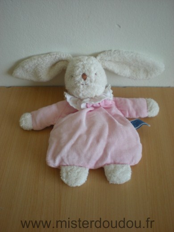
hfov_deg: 37.7
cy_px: 116
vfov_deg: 49.0
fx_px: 255
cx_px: 87
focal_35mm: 38
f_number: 3.1
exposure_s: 1/62
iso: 167
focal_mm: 6.3
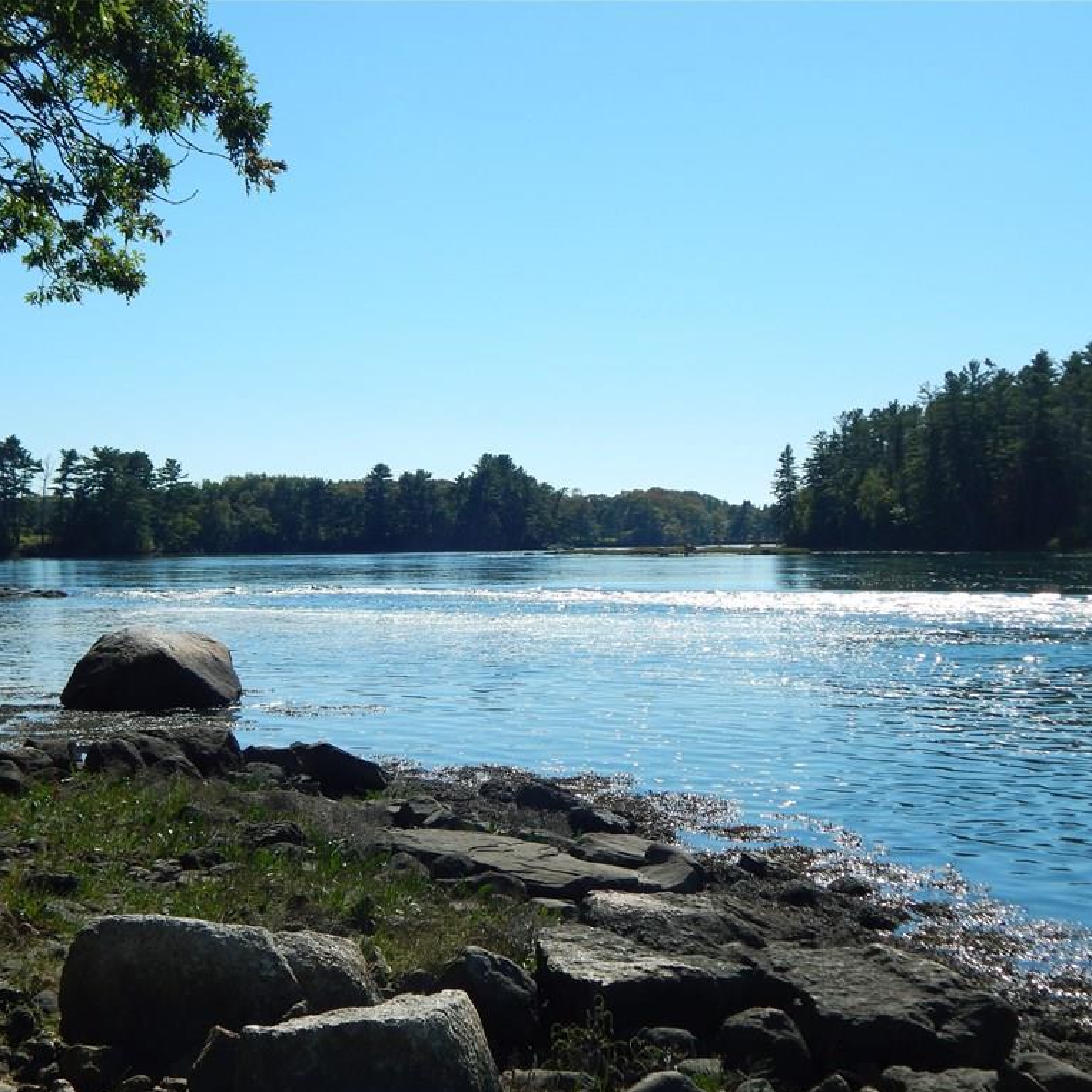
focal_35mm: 51
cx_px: 478
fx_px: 1820
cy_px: 548
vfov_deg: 33.4
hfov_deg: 33.4
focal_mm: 7.7
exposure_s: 1/640
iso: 125
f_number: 7.1
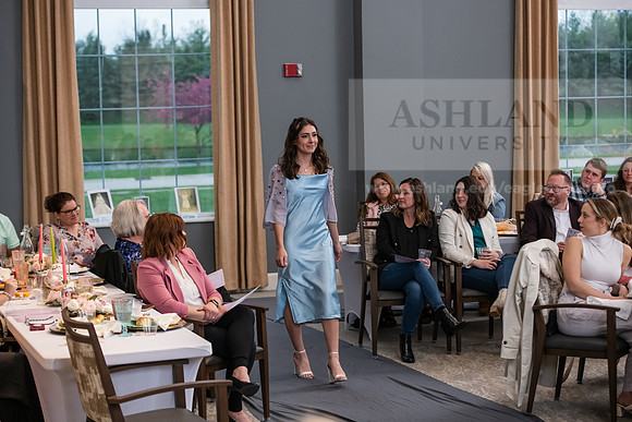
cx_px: 316
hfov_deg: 25.4
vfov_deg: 17.1
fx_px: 1405
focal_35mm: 80
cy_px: 211
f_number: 3.5
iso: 1600
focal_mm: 80
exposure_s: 1/200
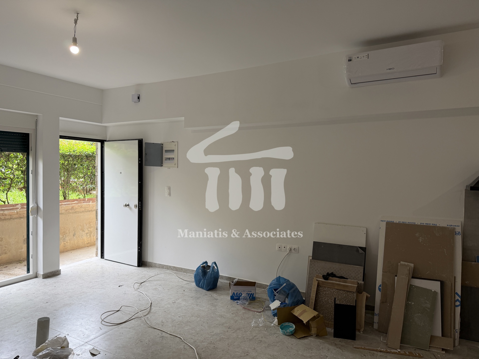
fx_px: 332
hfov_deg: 71.6
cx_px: 240
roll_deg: -0.2
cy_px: 180
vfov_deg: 56.8
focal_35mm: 24
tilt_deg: -1.9
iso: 100
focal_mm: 6.76
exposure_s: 1/100
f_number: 1.78
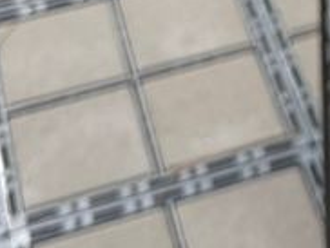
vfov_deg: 10.0
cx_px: 446
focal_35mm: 135
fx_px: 1289
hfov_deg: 13.9
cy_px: -297
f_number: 1.78
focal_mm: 6.76
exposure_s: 1/2445
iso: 80
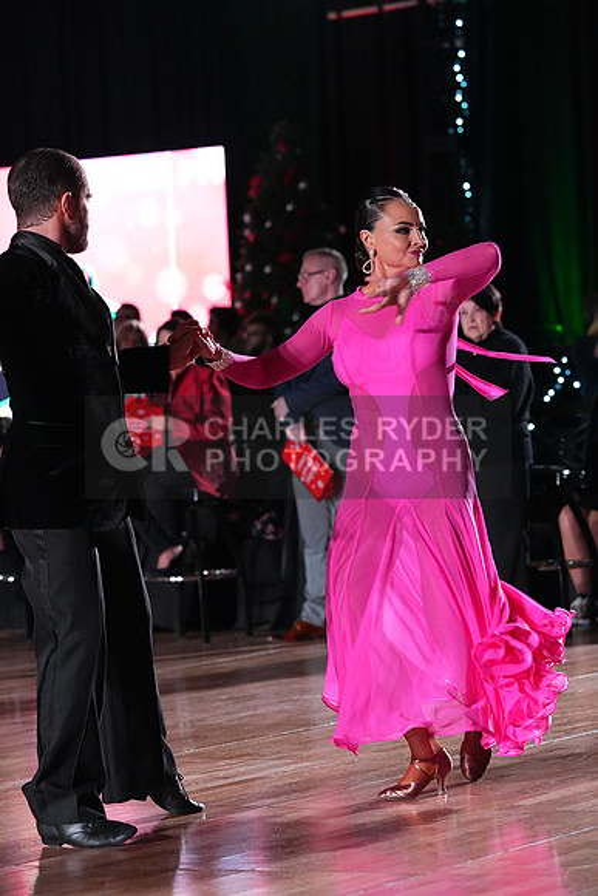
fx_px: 3361
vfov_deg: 15.2
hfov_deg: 10.2
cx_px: 299
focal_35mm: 135
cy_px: 448
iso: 8000
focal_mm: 135
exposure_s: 1/400
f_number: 5
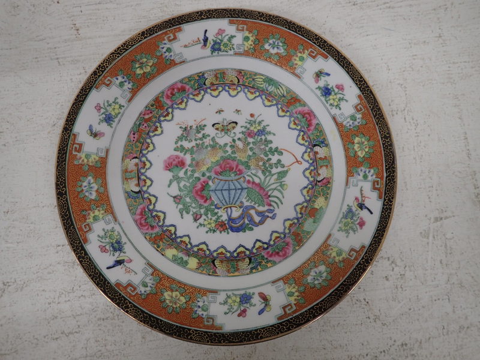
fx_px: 347
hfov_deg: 69.4
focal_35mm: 25
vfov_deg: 54.9
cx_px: 240
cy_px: 180
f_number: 2
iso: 100
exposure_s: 1/60
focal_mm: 4.5
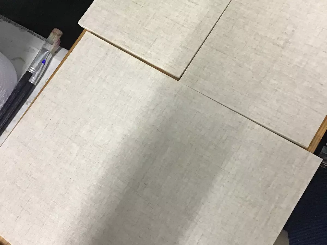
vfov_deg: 45.4
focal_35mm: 31
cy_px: 122
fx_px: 293
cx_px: 164
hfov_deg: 58.4
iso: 250
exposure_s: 1/33
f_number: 2.4
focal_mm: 3.3
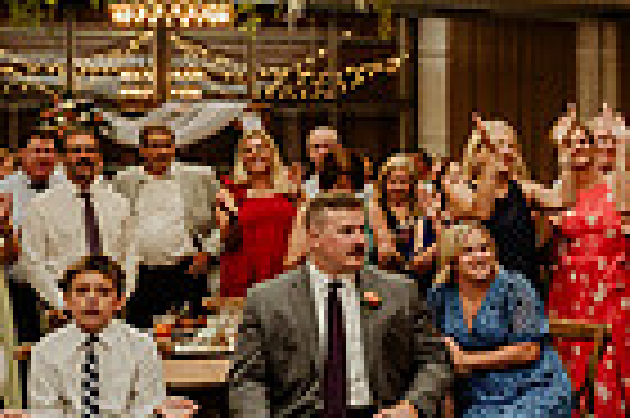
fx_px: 1818
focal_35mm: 104
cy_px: 184
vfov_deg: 13.1
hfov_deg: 18.1
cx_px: 868
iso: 125
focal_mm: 24
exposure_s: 1/200
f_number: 2.8
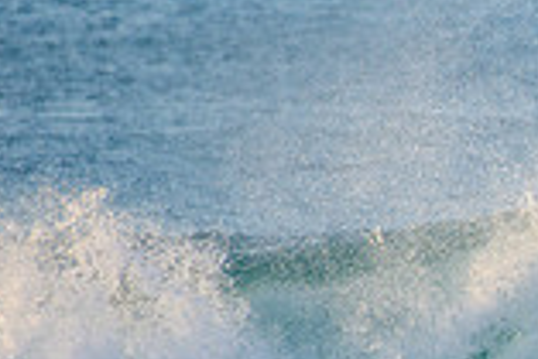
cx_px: 970
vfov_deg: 0.7
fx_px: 27657
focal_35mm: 1849
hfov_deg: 1.1
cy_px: 350
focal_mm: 500
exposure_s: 1/1250
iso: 360
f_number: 5.6
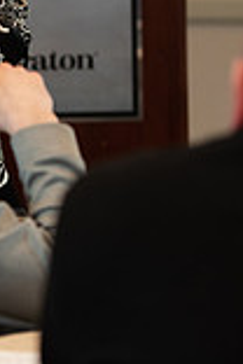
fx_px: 3837
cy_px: 34
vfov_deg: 5.4
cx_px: -257
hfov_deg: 3.6
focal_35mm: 379
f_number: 3.2
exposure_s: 1/160
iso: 1000
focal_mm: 102
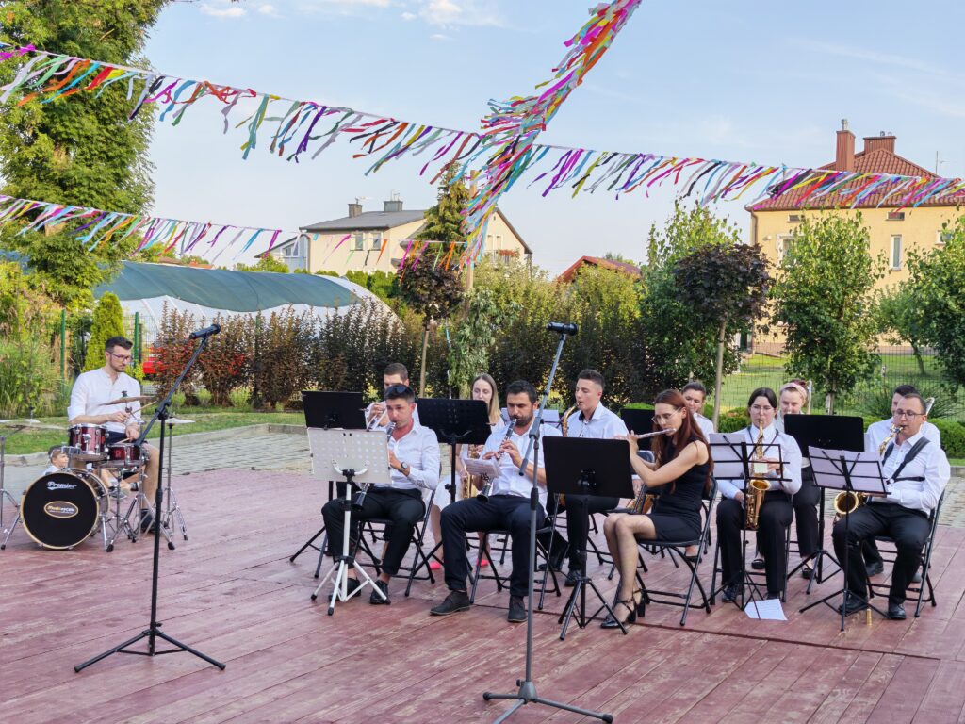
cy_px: 362
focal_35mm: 46
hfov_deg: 41.2
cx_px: 482
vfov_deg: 31.5
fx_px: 1282
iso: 50
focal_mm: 6.55
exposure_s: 1/550
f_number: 1.6
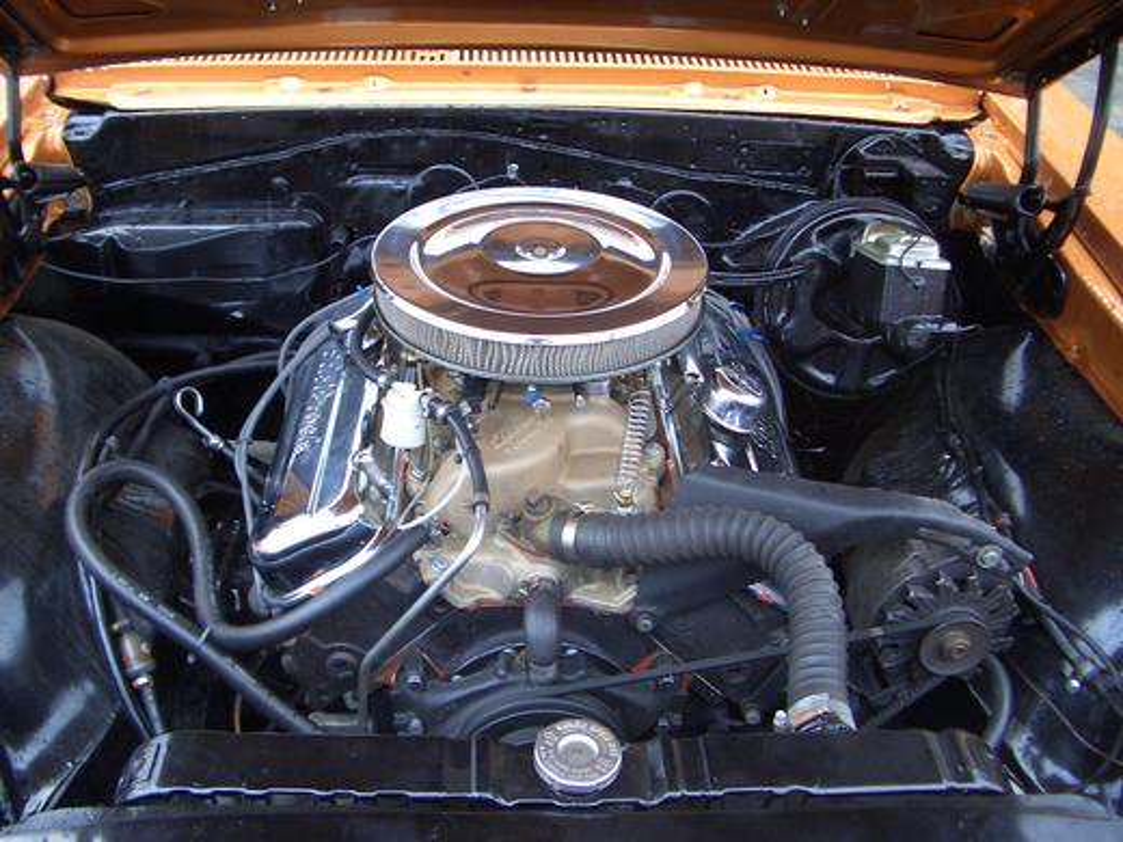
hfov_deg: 52.6
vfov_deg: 40.7
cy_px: 421
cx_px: 562
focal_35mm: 35
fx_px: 1135
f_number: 2.6
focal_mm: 5.8
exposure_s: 1/60
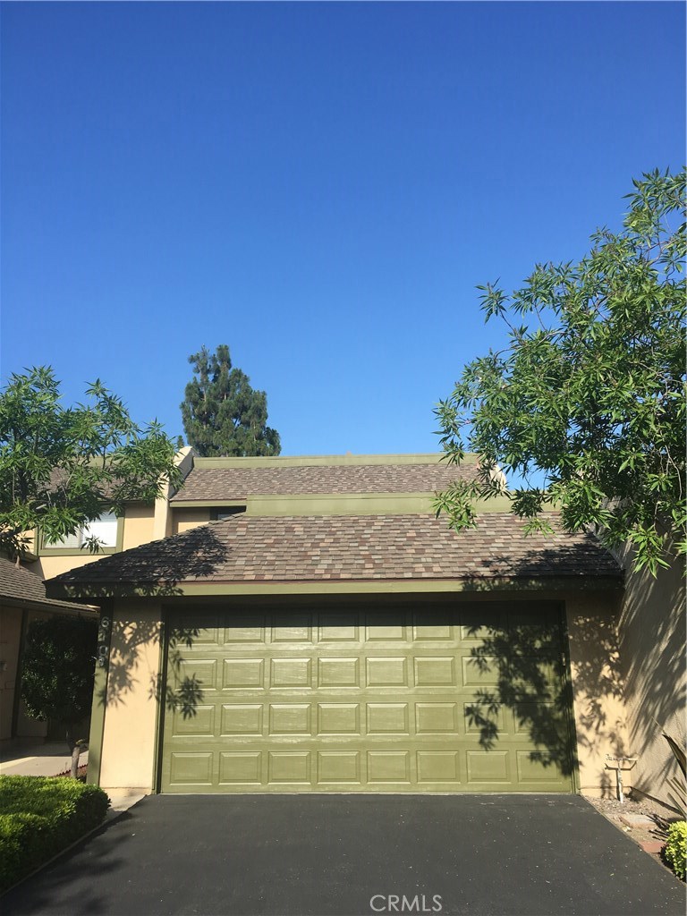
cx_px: 344
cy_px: 458
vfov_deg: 61.7
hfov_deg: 48.2
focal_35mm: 29
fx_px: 767
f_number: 2.2
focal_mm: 4.15
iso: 25
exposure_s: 1/1068
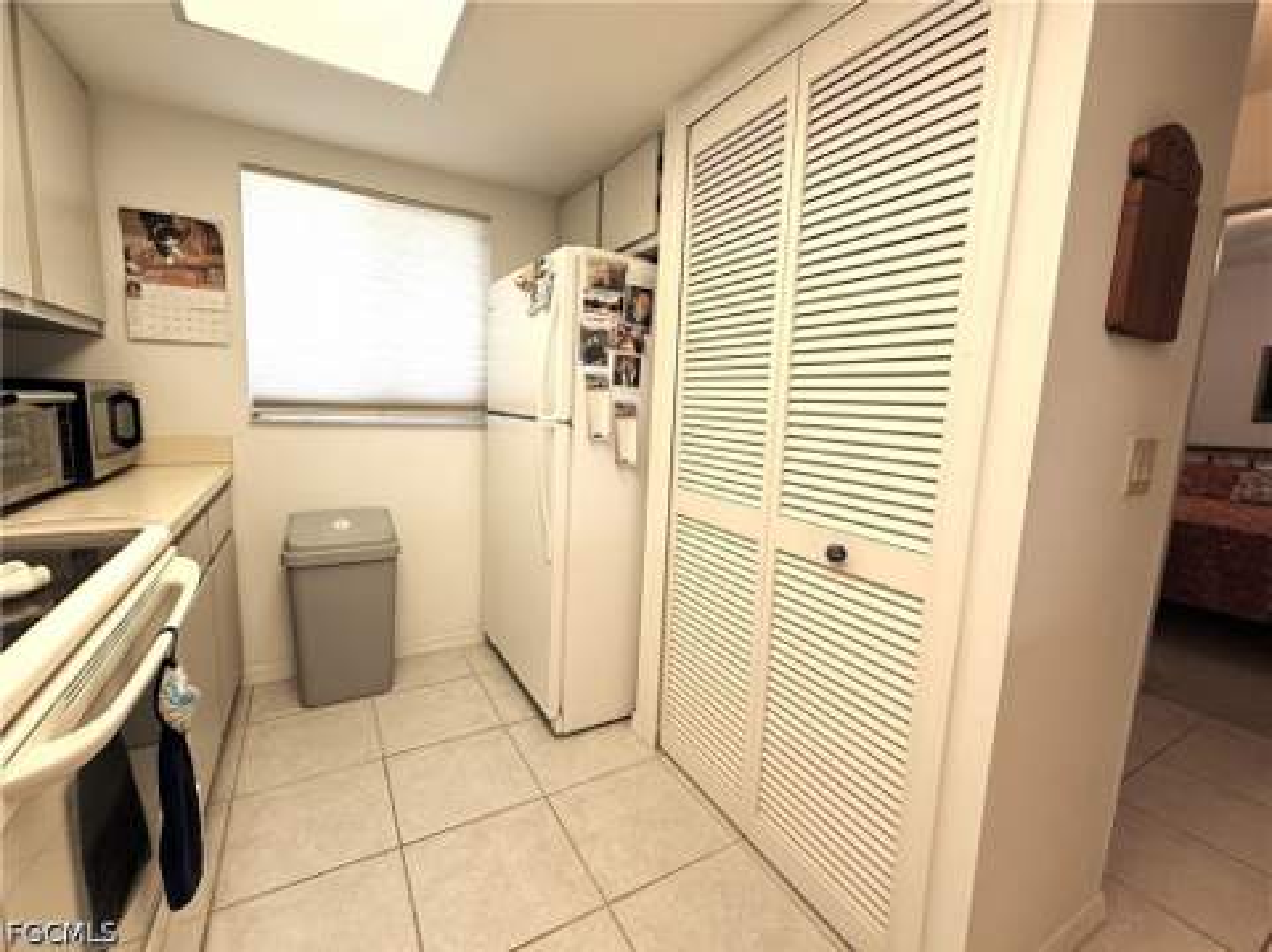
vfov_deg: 85.6
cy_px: 476
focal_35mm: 14
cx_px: 636
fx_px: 514
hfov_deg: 102.1
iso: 100
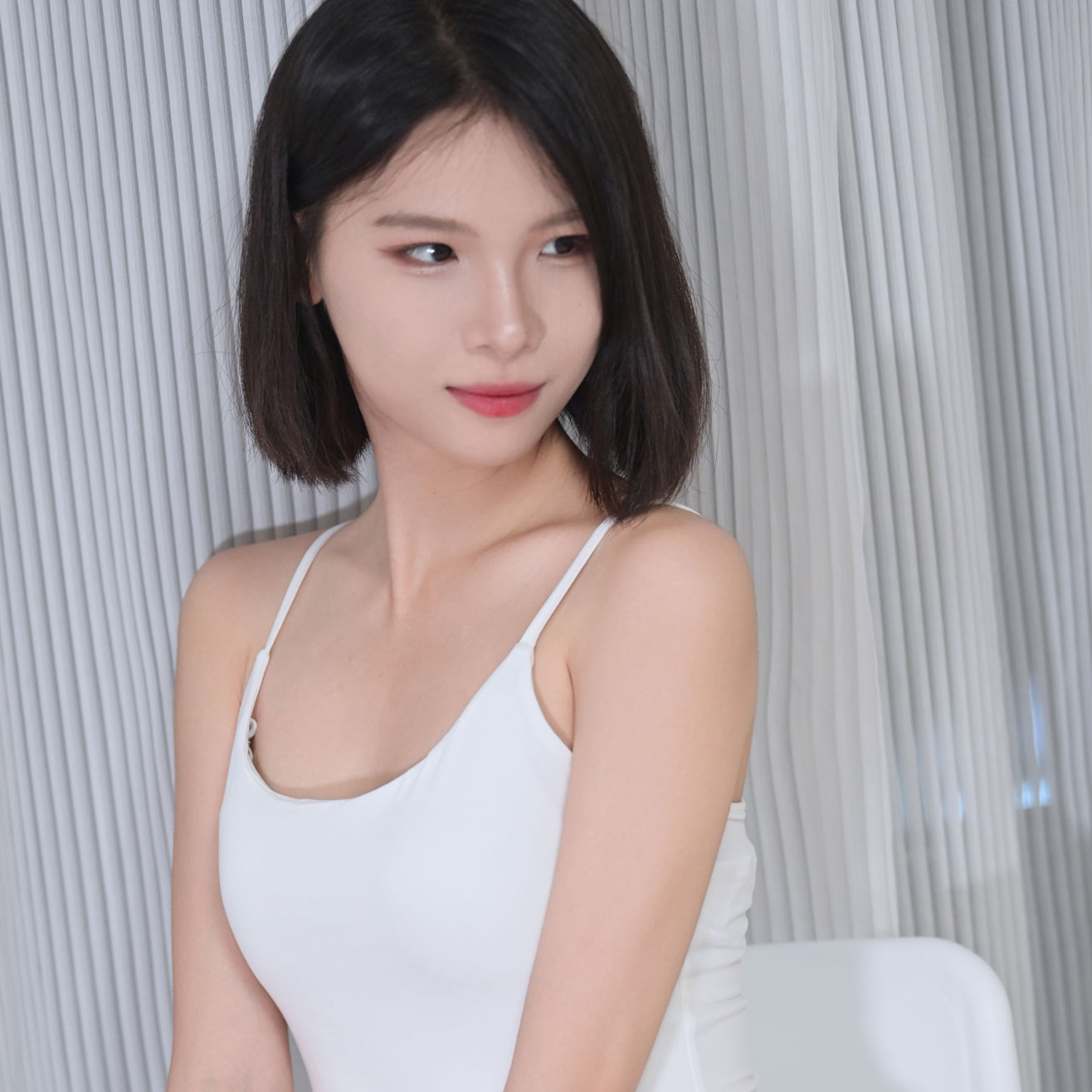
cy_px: 1005
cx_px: 391
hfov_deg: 12.8
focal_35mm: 136
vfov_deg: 12.7
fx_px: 4854
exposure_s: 1/100
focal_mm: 78
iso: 1250
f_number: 2.5
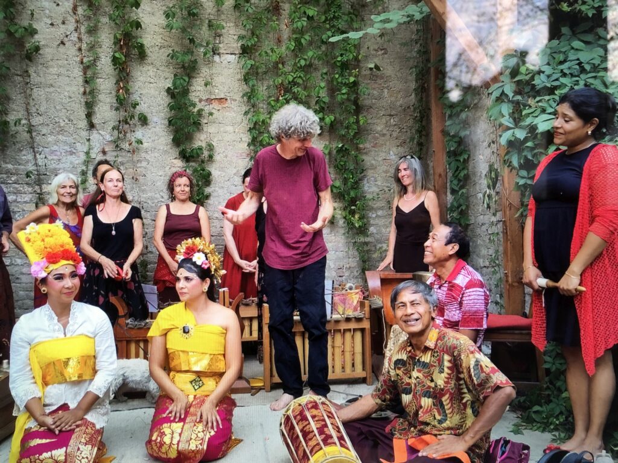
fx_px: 500
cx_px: 309
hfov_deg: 63.4
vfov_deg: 49.7
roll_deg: -0.3
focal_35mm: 28
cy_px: 232
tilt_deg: -3.3
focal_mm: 3.99
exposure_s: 1/25
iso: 40
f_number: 1.8
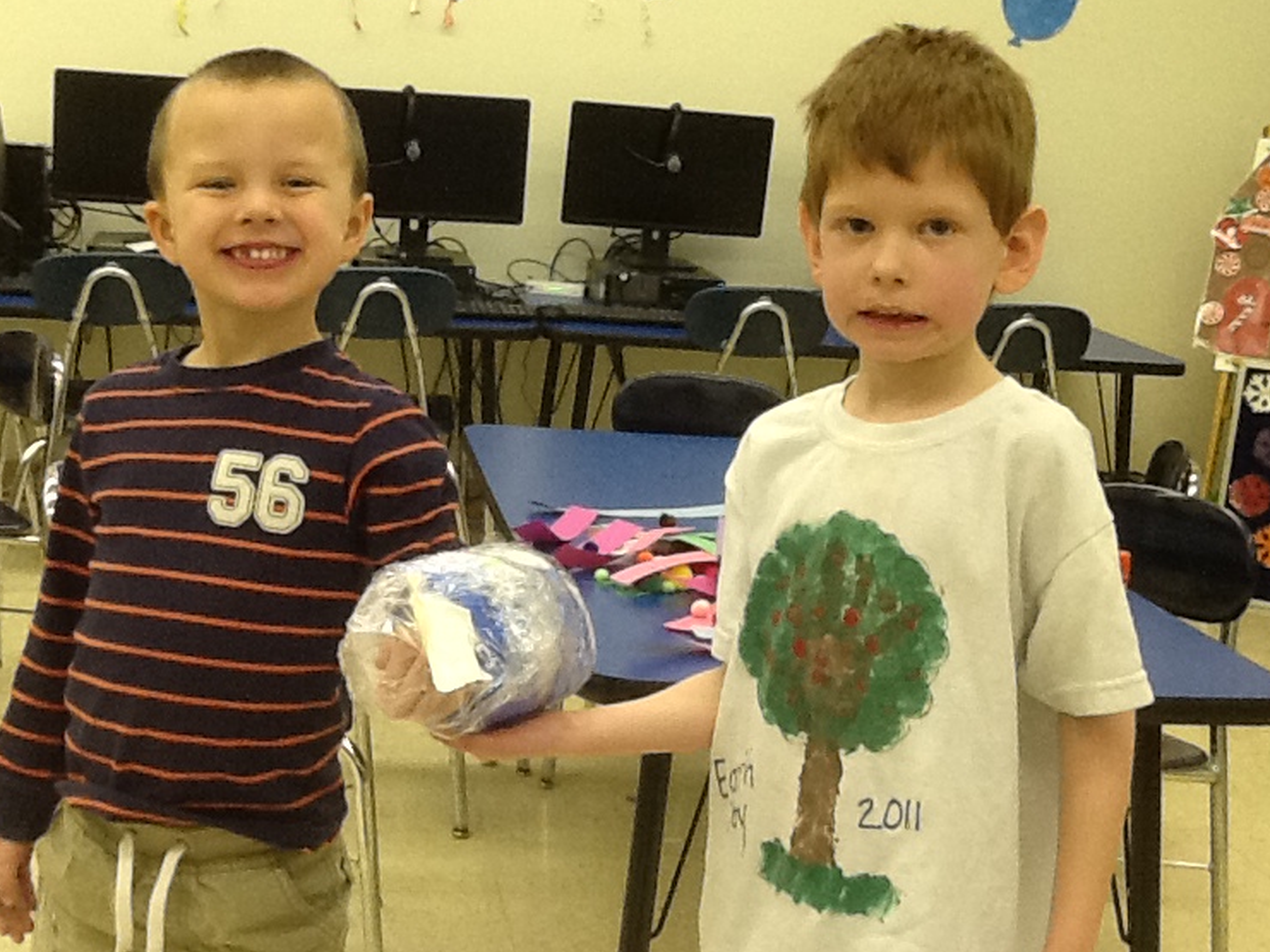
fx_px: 2092
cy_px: 375
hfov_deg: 33.8
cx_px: 583
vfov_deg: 25.6
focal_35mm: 57
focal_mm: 2.03
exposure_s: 1/30
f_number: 2.4
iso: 80
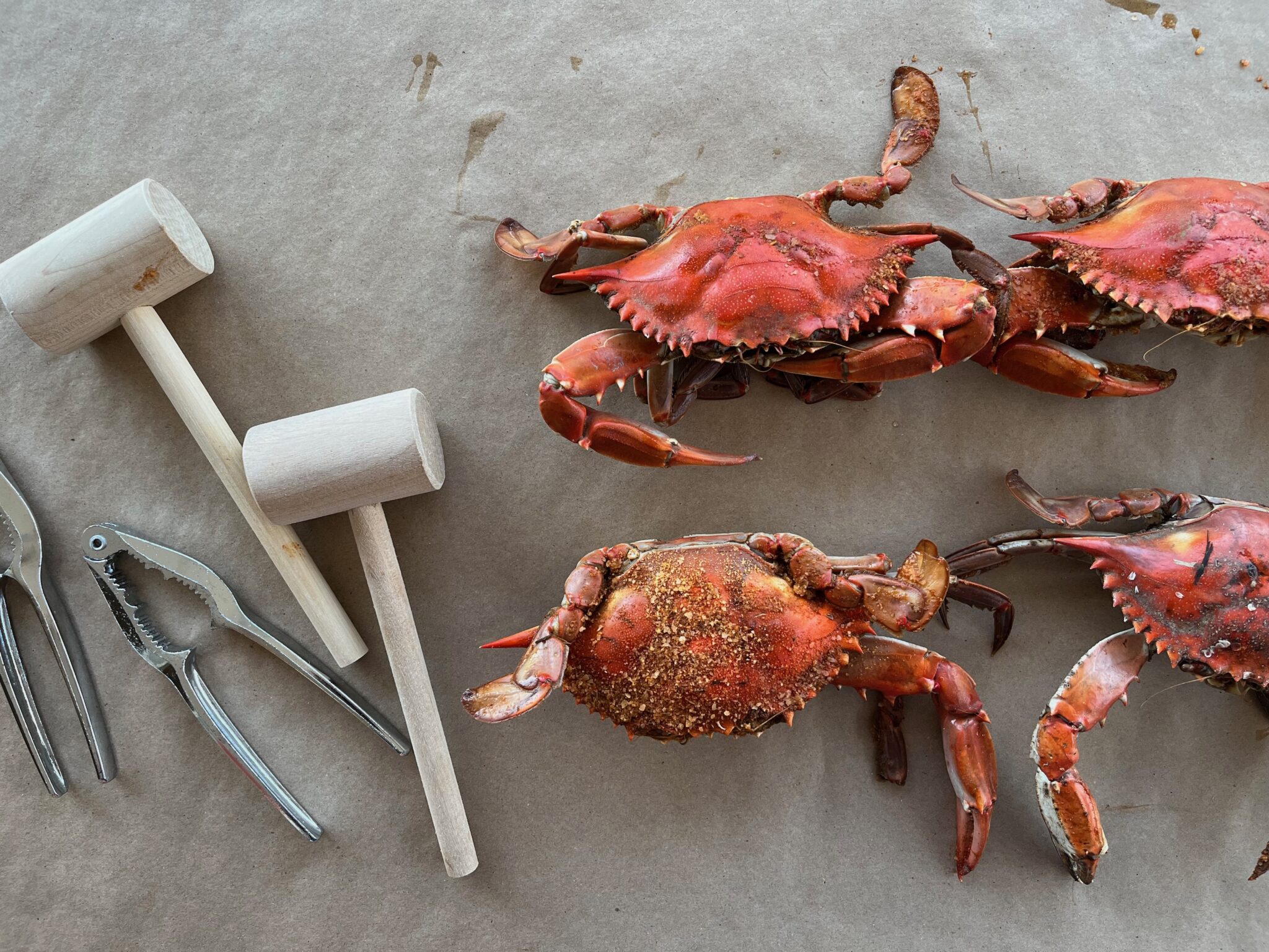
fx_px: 953
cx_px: 634
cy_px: 476
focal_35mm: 26
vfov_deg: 53.1
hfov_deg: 67.3
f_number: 1.6
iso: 125
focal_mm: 5.1
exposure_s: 1/121
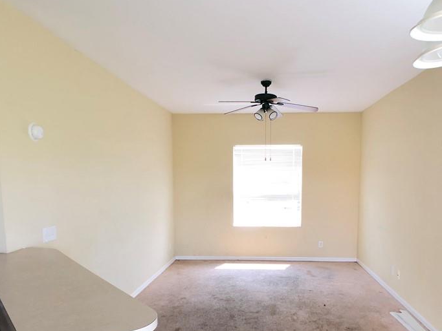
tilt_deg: -5.8
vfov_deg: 34.1
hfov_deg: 44.7
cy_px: 213
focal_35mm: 42
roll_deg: -0.5
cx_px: 245
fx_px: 536
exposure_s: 1/20
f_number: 1.8
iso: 40
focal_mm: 4
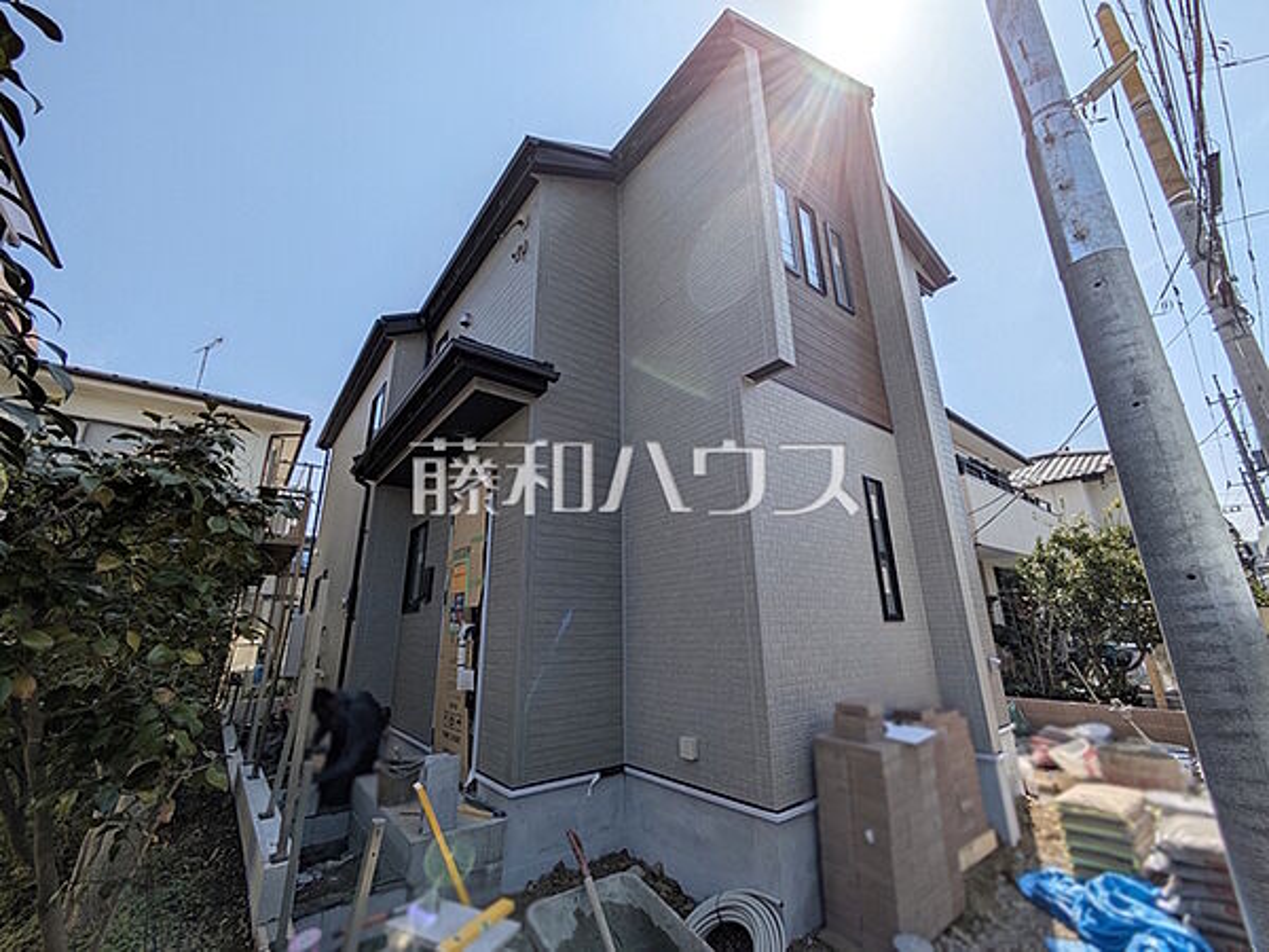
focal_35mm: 14
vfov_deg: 85.7
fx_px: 513
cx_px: 634
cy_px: 476
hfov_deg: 102.1
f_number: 2.2
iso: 49
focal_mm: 1.83
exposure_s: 1/4367
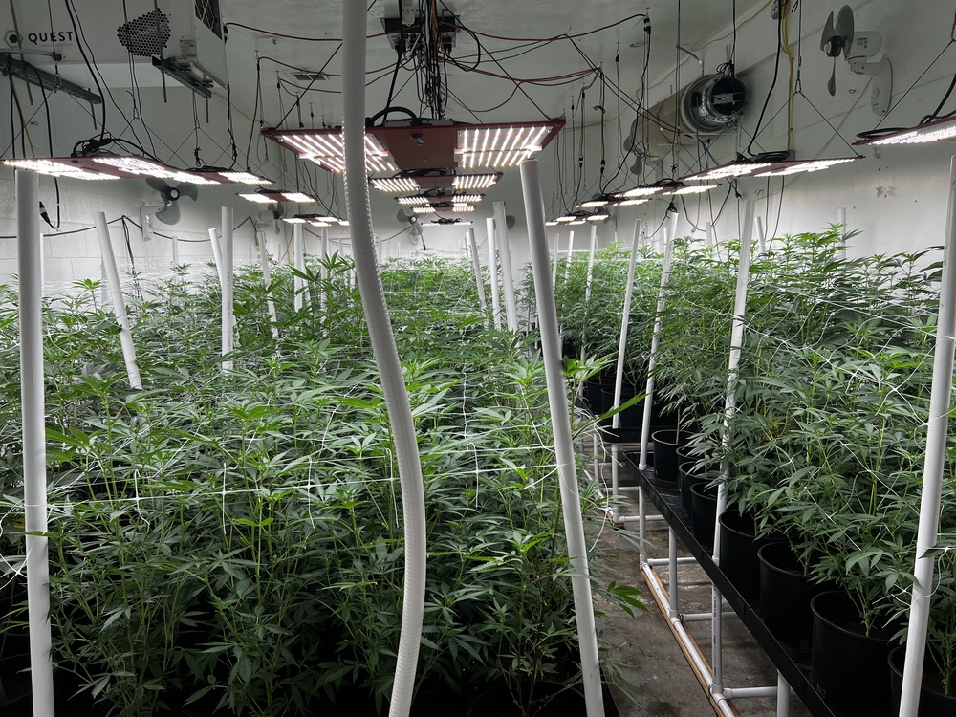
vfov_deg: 53.1
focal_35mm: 26
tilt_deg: -8.7
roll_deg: +2.5
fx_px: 718
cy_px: 358
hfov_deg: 67.3
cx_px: 478
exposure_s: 1/1100
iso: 50
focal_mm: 5.7
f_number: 1.5
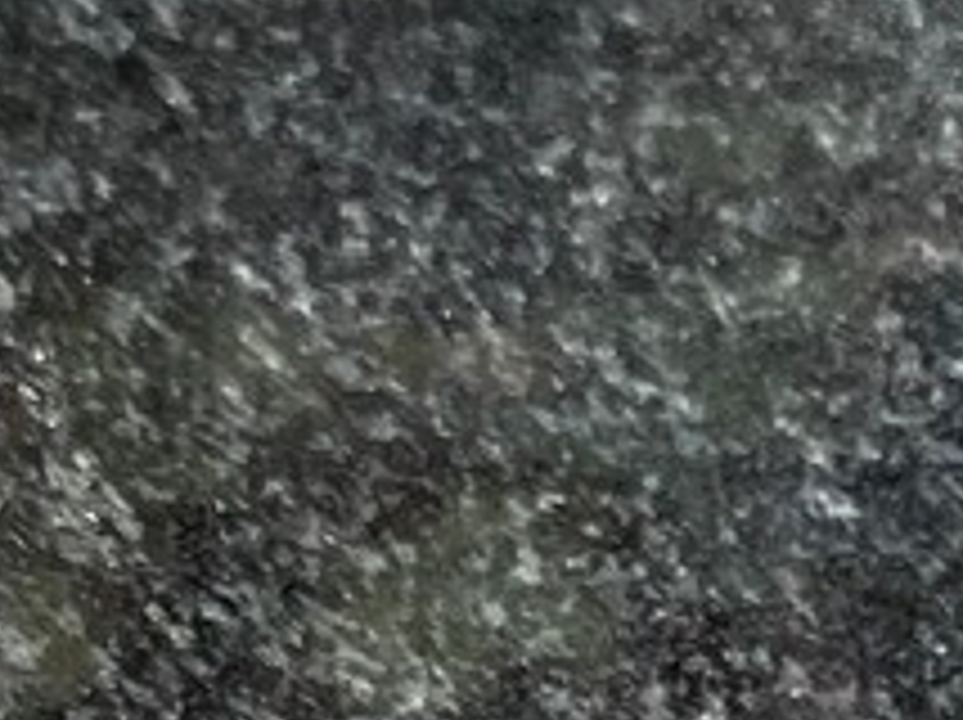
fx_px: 4863
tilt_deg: -57.5
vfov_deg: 7.5
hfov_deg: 10.5
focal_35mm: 175
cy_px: 2160
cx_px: 1876
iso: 50
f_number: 1.6
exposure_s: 1/121
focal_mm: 5.1
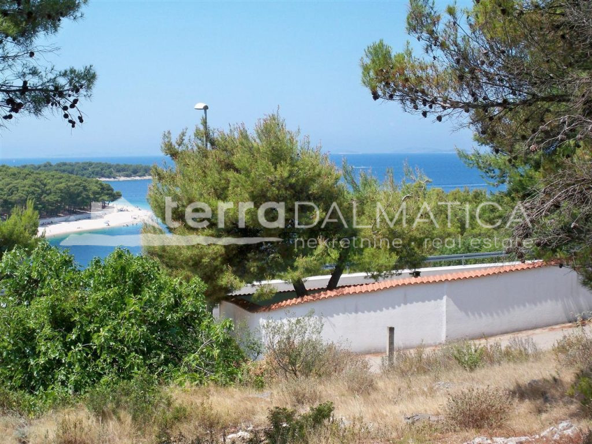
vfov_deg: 32.9
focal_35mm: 44
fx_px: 752
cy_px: 222
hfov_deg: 42.9
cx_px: 296
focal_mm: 7.8
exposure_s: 1/500
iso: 100
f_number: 5.3
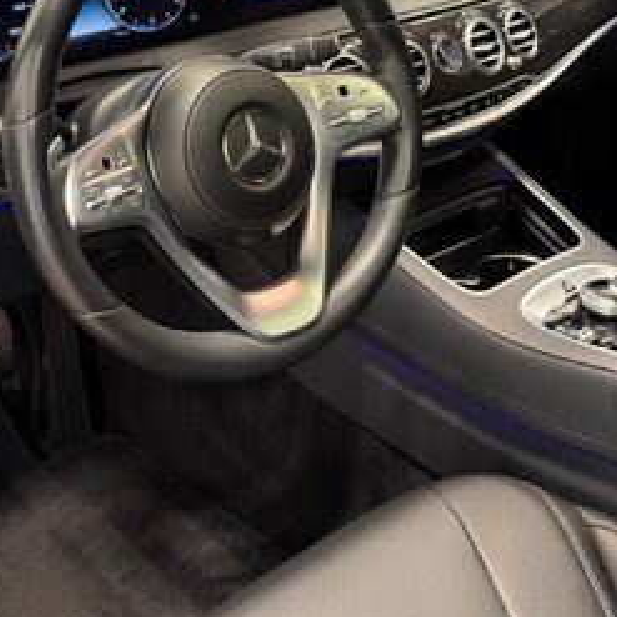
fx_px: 1109
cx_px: 262
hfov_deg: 31.0
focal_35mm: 55
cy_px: 70
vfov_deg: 29.9
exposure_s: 1/120
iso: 200
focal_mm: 6.76
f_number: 1.78
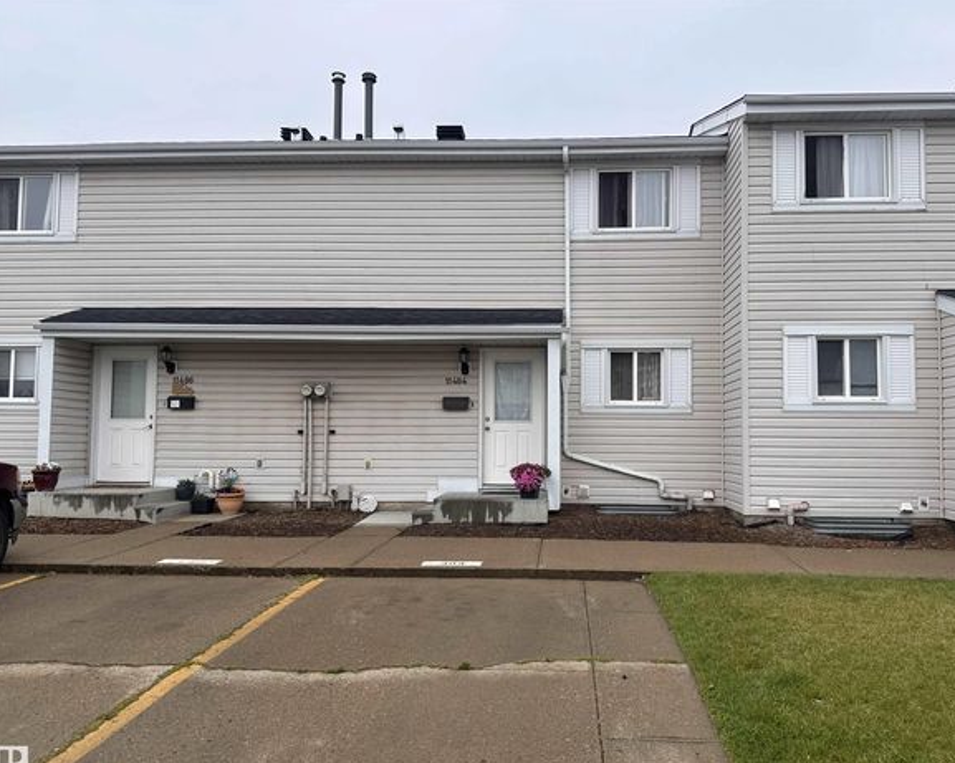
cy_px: 396
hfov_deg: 65.9
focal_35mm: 26
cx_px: 523
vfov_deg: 54.9
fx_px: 734
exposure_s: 1/1198
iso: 80
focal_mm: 6.86
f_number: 1.78
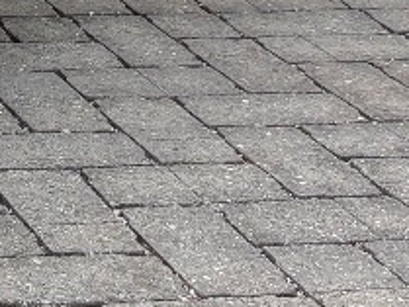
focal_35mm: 179
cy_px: -448
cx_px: -436
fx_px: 2116
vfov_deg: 7.7
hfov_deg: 10.1
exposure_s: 1/1517
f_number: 1.6
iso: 50
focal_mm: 5.96
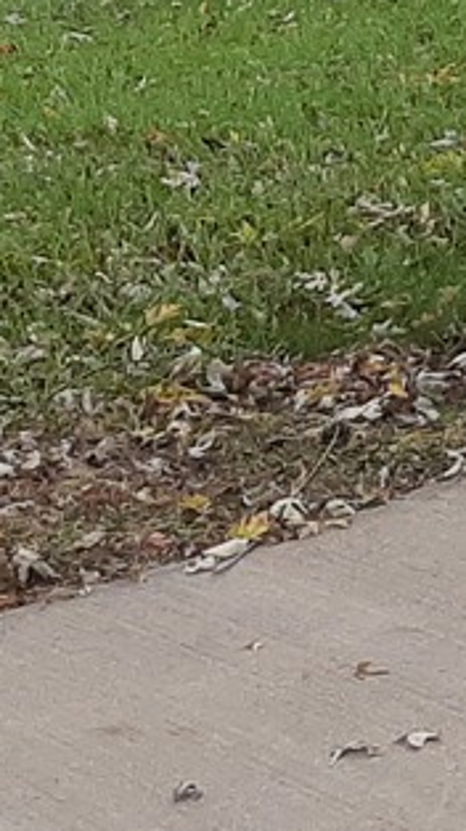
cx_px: 1387
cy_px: -283
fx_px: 2863
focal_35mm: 130
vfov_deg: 15.6
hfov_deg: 8.0
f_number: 1.7
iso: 40
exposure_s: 1/561
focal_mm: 3.93
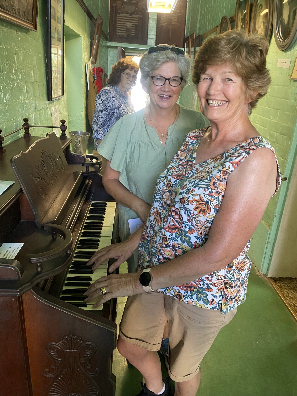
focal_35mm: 26
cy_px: 198
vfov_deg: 67.3
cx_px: 148
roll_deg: -5.7
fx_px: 297
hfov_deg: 53.1
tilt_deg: -18.6
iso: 200
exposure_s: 1/50
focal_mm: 4.25
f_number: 1.8
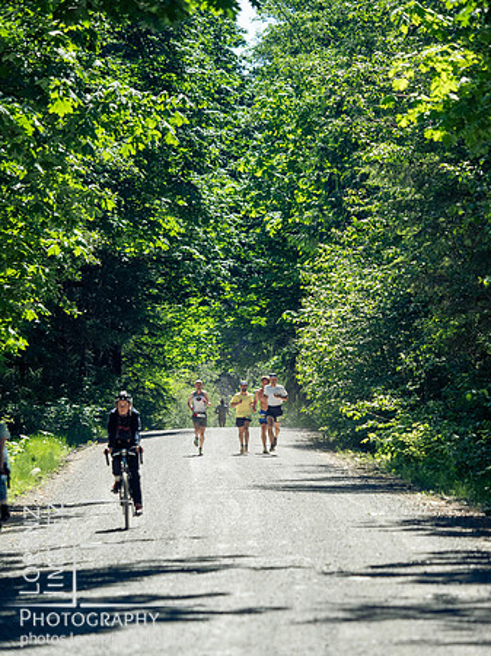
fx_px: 4013
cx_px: 246
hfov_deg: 7.0
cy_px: 328
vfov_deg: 9.3
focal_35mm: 212
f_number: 2.8
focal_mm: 106
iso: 640
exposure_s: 1/2500
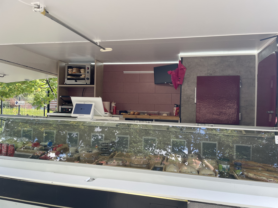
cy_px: 104
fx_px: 209
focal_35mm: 26
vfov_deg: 53.1
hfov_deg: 67.3
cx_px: 139
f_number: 1.6
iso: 32
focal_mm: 4.2
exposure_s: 1/267
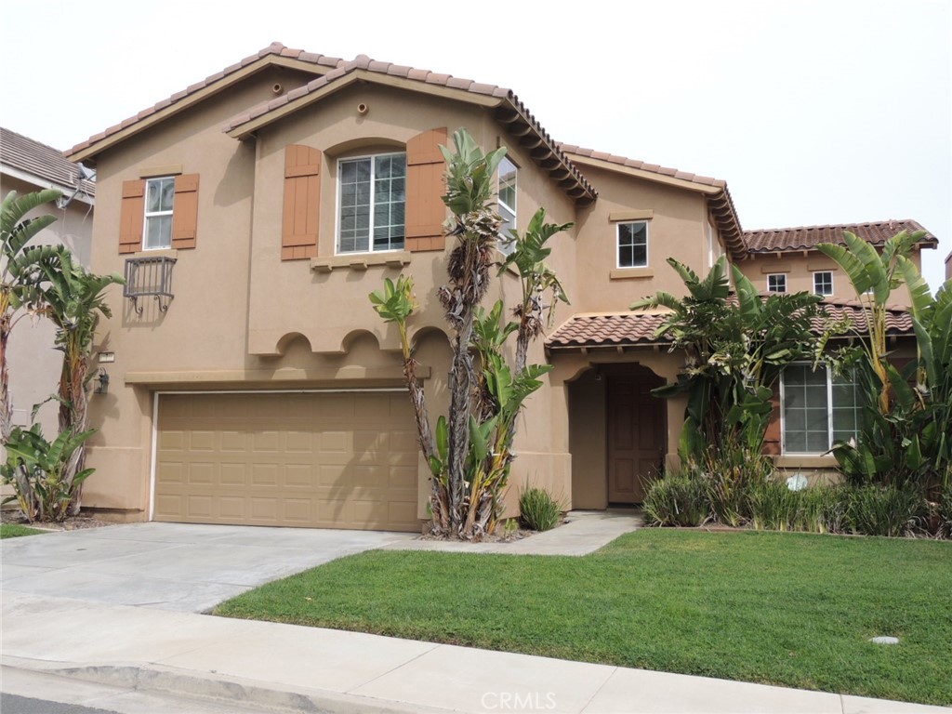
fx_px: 963
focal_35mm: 35
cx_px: 476
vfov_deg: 40.7
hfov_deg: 52.6
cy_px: 357
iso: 100
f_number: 3.3
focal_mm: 6.2
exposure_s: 1/800
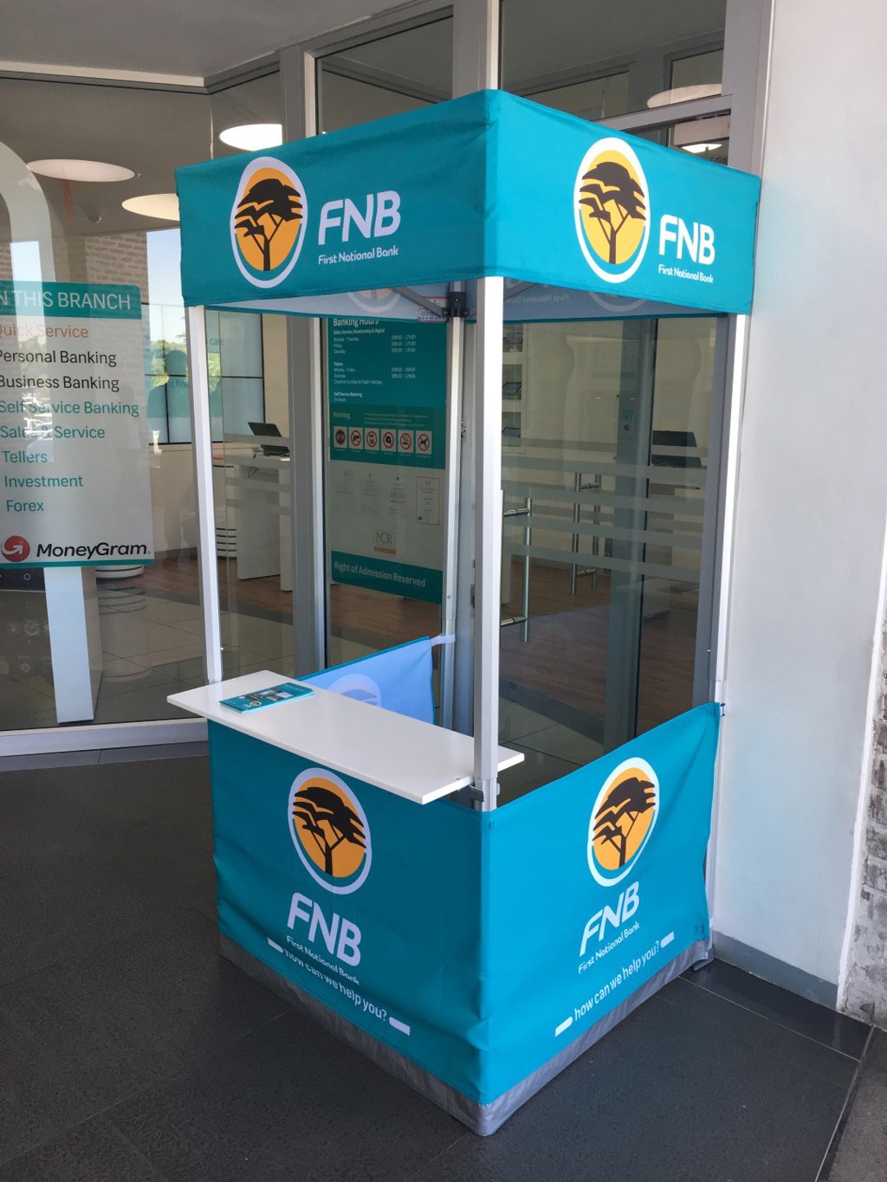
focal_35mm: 29
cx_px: 444
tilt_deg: -10.9
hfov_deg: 48.2
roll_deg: -0.9
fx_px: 991
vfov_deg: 61.7
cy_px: 591
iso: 40
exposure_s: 1/100
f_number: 2.2
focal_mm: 4.15
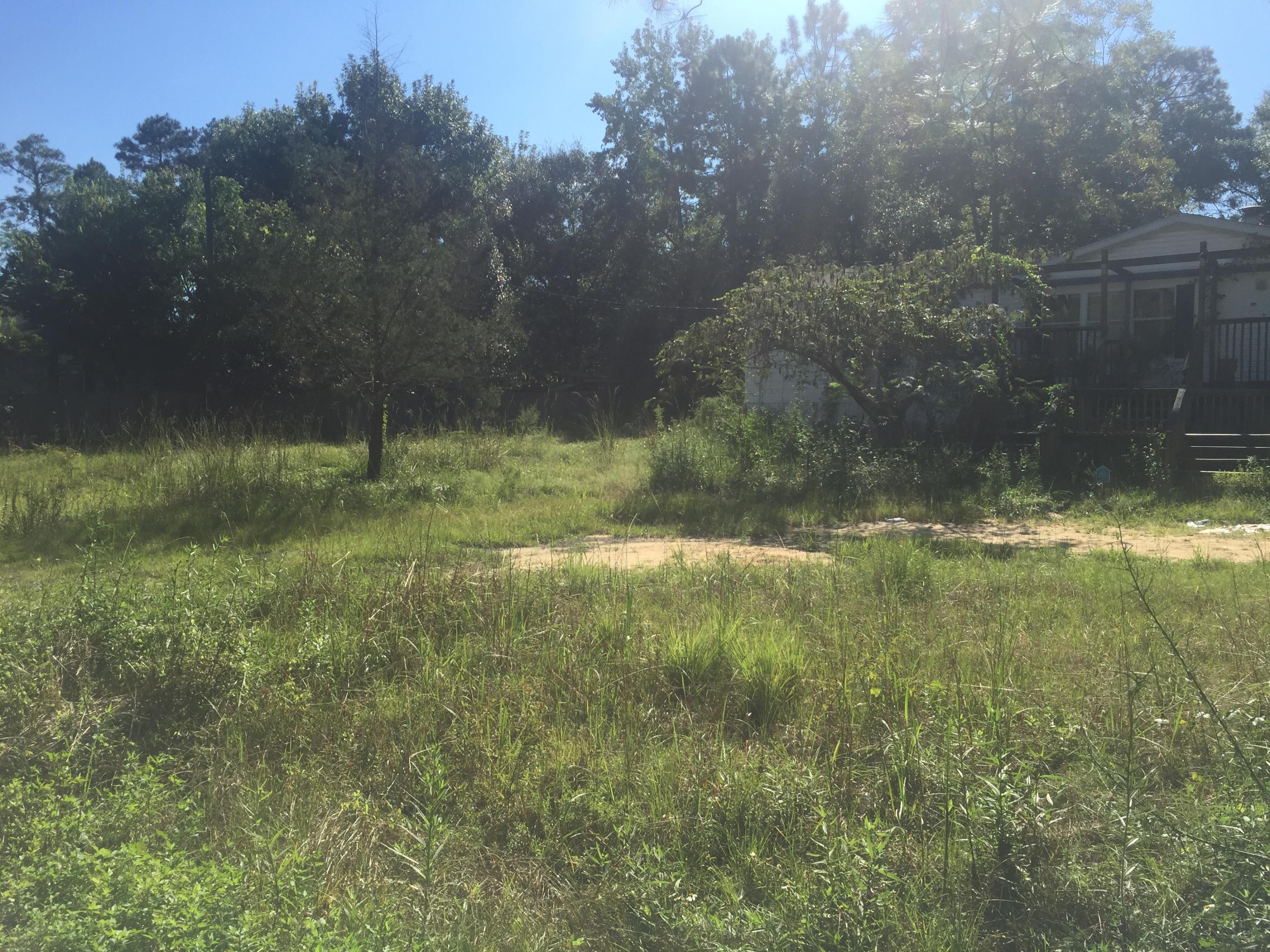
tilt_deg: -3.3
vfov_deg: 48.2
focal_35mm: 29
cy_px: 476
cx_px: 635
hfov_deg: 61.7
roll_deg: +0.0
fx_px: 1064
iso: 32
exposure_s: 1/1464
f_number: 2.2
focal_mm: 4.15
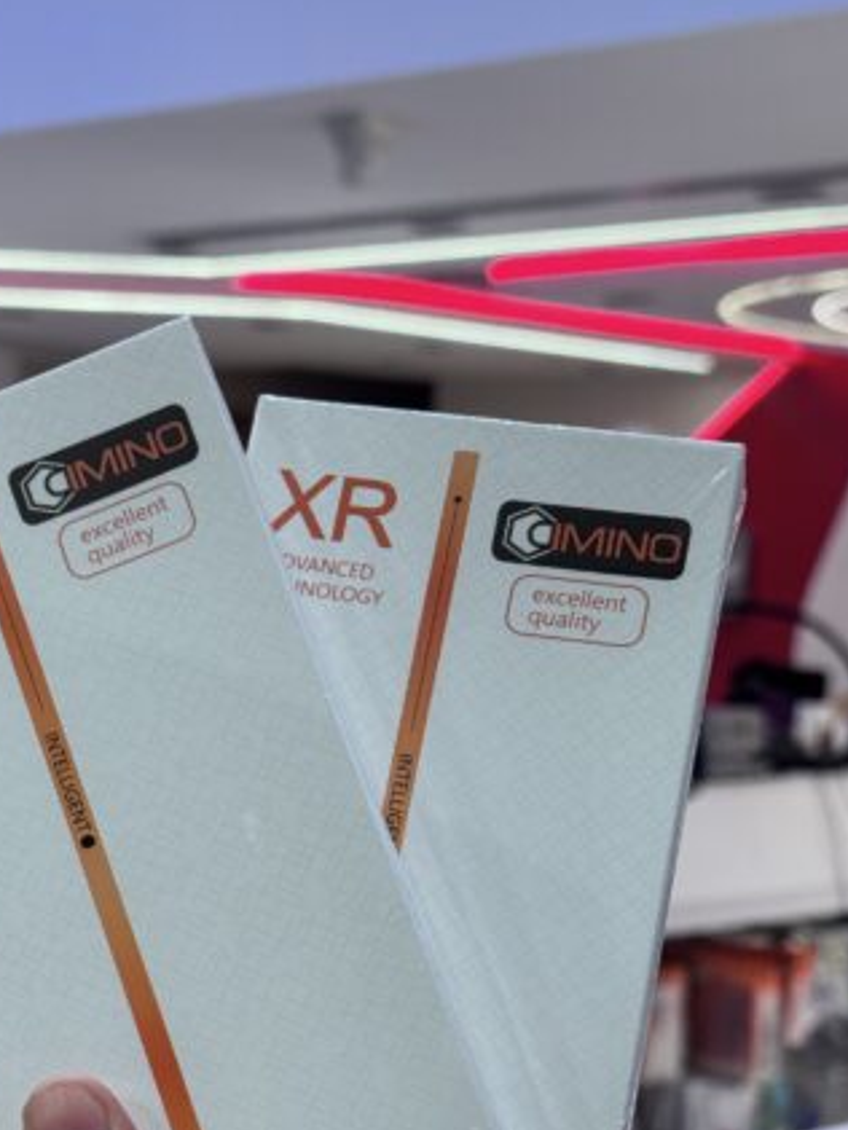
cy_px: 841
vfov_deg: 25.4
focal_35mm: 76
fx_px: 2481
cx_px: 201
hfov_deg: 19.2
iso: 50
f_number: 1.78
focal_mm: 6.76
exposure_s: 1/152
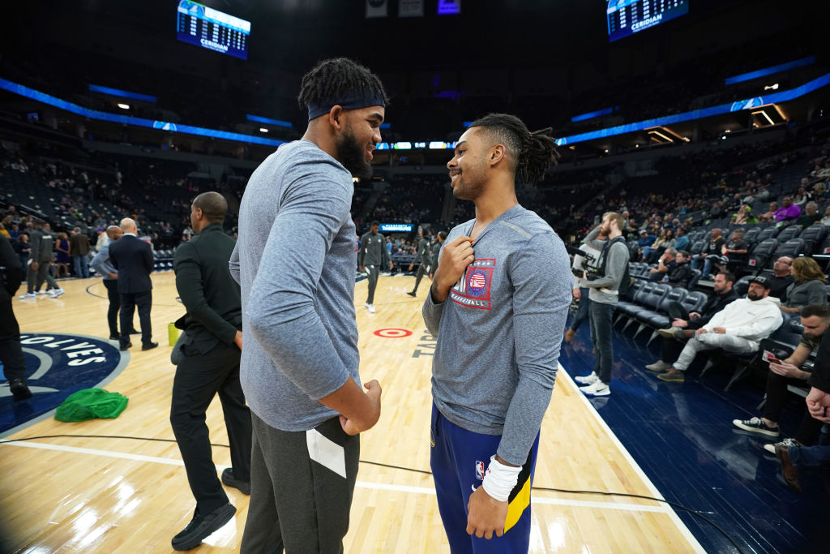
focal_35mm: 16
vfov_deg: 73.8
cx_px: 415
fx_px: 369
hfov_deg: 96.7
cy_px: 277
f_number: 2.8
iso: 2500
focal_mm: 16
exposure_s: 1/1250
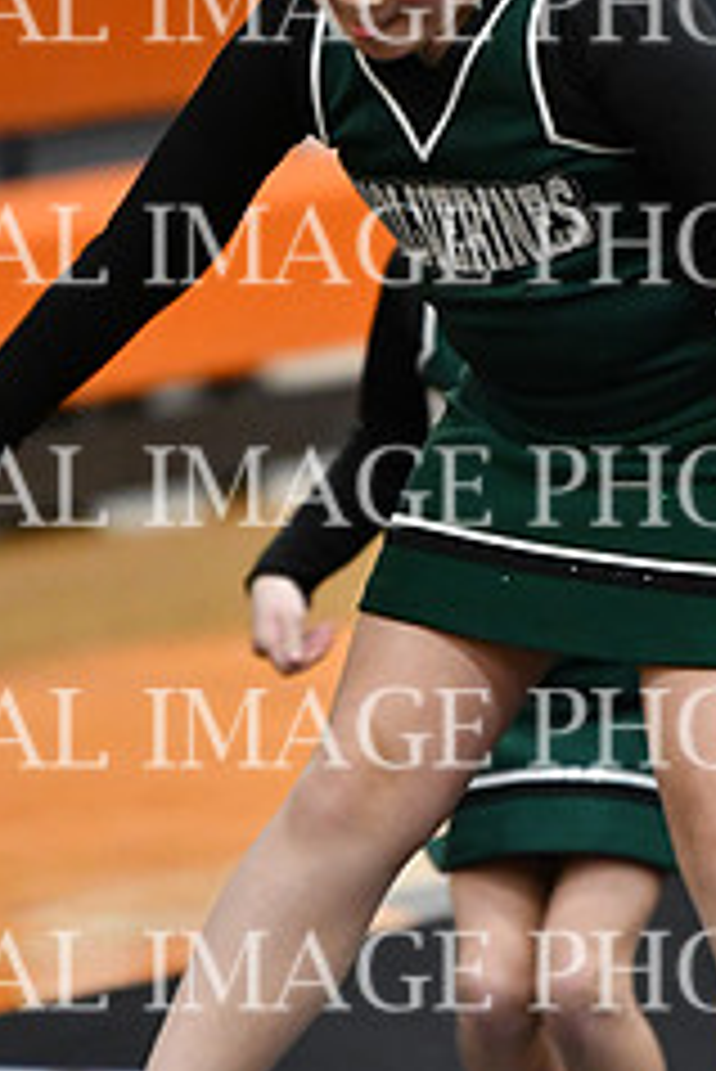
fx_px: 21805
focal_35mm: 732
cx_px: 498
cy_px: 608
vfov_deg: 2.8
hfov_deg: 1.9
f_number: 2.8
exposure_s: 1/800
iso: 5000
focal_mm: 200
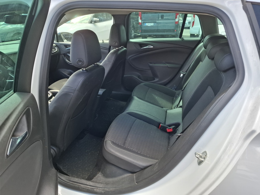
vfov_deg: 58.9
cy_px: 98
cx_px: 130
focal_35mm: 23
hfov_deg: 73.9
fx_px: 173
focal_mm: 5.54
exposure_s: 1/124
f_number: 1.8
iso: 50
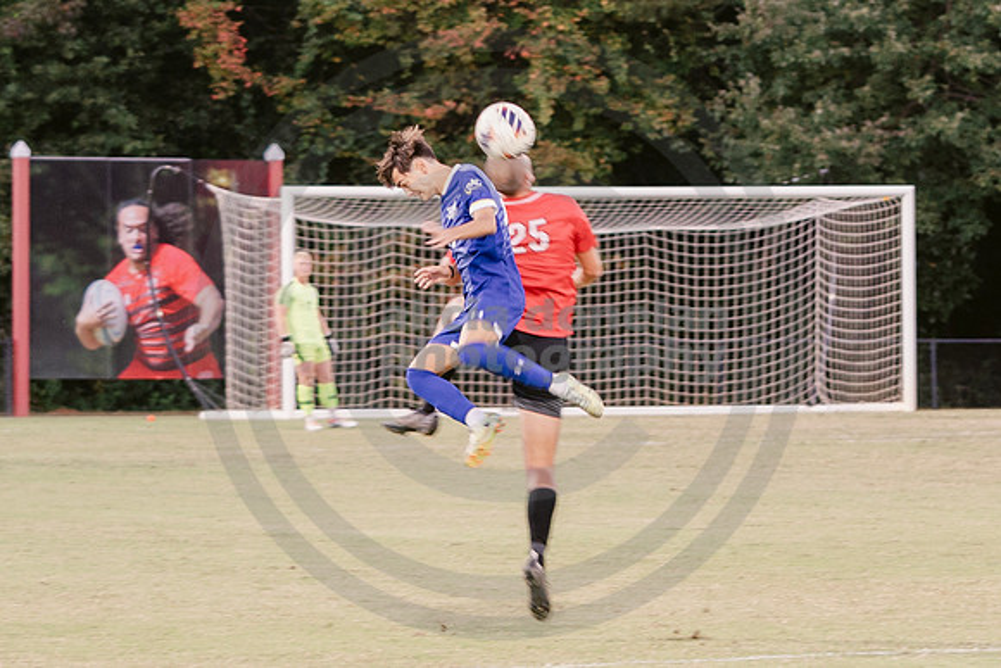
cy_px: 253
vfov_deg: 5.0
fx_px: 7625
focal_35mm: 274
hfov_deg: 7.5
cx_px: 752
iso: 640
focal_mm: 90
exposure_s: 1/125
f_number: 3.2
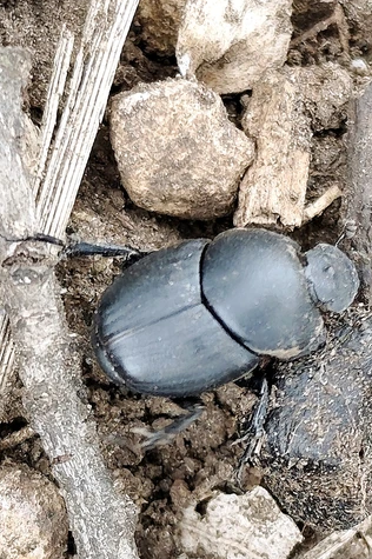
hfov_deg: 10.6
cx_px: 264
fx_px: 2002
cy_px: 279
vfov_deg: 15.9
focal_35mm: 129
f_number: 1.65
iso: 250
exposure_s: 1/100
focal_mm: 6.19
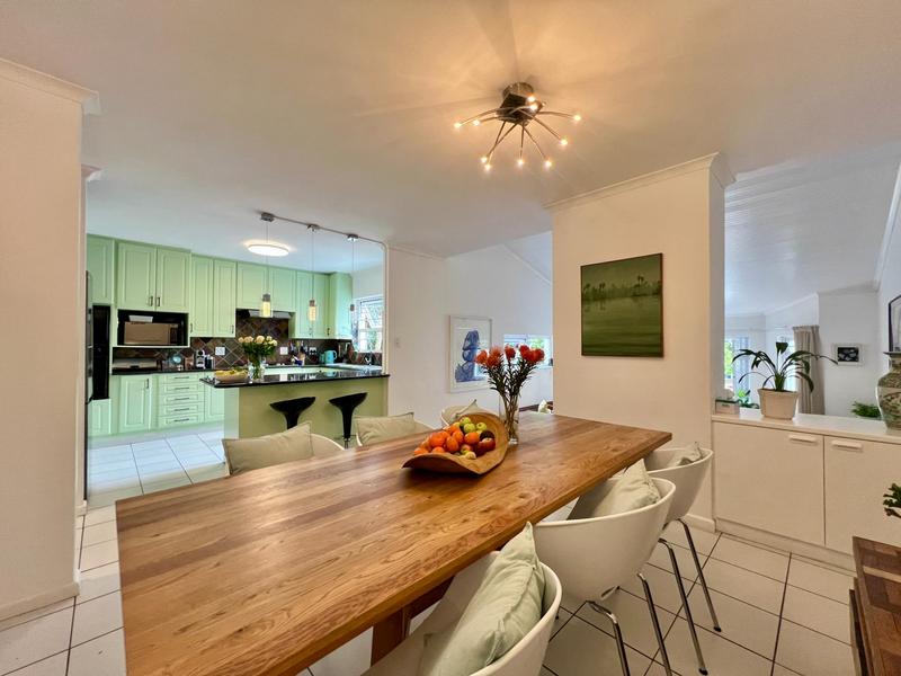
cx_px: 450
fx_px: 338
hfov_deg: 106.2
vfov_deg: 89.9
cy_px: 338
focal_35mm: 13
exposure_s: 1/50
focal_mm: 1.57
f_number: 1.8
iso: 160
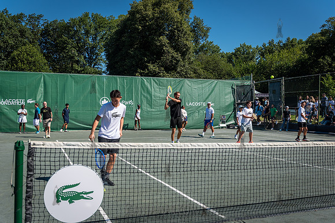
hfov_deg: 53.2
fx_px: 334
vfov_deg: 37.0
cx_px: 168
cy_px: 112
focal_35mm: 36
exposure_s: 1/2000
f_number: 4
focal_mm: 35
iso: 200
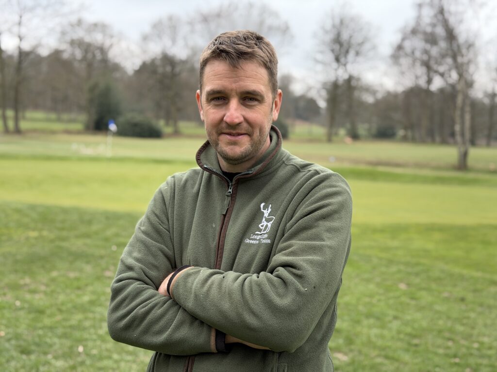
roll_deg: +0.6
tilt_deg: -3.0
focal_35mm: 48
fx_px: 689
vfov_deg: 30.3
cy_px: 186
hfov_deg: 39.7
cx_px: 248
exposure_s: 1/885
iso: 80
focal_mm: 6.76
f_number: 1.78
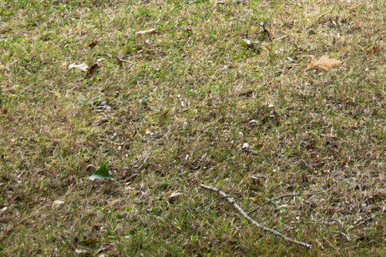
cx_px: 672
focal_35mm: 135
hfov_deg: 13.7
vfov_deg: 9.3
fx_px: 1447
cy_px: -317
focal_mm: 24
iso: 100
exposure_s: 1/100
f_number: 11
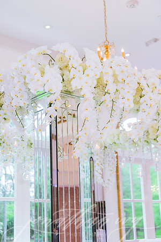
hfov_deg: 23.4
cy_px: 121
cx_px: 80
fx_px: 389
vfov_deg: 34.5
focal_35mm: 58
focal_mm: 58
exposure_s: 1/200
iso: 800
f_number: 2.8
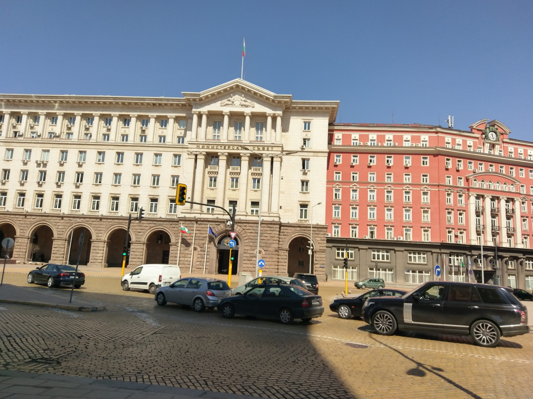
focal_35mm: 26
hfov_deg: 67.3
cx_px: 266
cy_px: 200
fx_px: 400
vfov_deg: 53.1
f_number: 1.8
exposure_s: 1/4571
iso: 125
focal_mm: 4.58
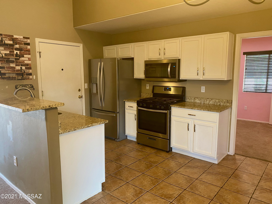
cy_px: 102
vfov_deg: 53.1
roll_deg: -0.3
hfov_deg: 67.3
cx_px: 136
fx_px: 204
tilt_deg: -8.5
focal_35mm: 26
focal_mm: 4.25
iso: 160
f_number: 1.8
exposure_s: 1/60
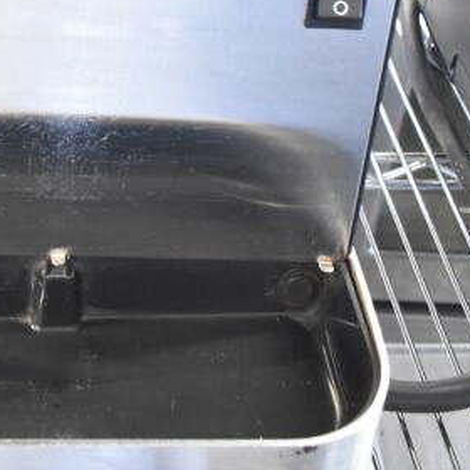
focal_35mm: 75
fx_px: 1152
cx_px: 64
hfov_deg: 22.6
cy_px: -158
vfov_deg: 20.8
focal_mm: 18
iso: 2500
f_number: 3.5
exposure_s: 1/30
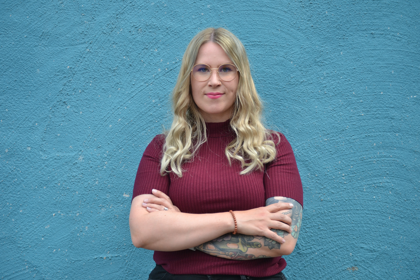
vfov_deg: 16.6
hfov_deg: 24.6
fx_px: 962
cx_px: 210
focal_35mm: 82
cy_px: 140
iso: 400
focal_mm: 55
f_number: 4.5
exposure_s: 1/1000
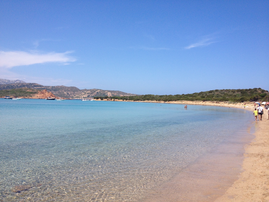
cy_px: 101
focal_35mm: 35
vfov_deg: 40.7
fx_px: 272
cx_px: 134
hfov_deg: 52.6
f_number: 2.4
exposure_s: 1/2045
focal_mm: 4.28
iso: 50
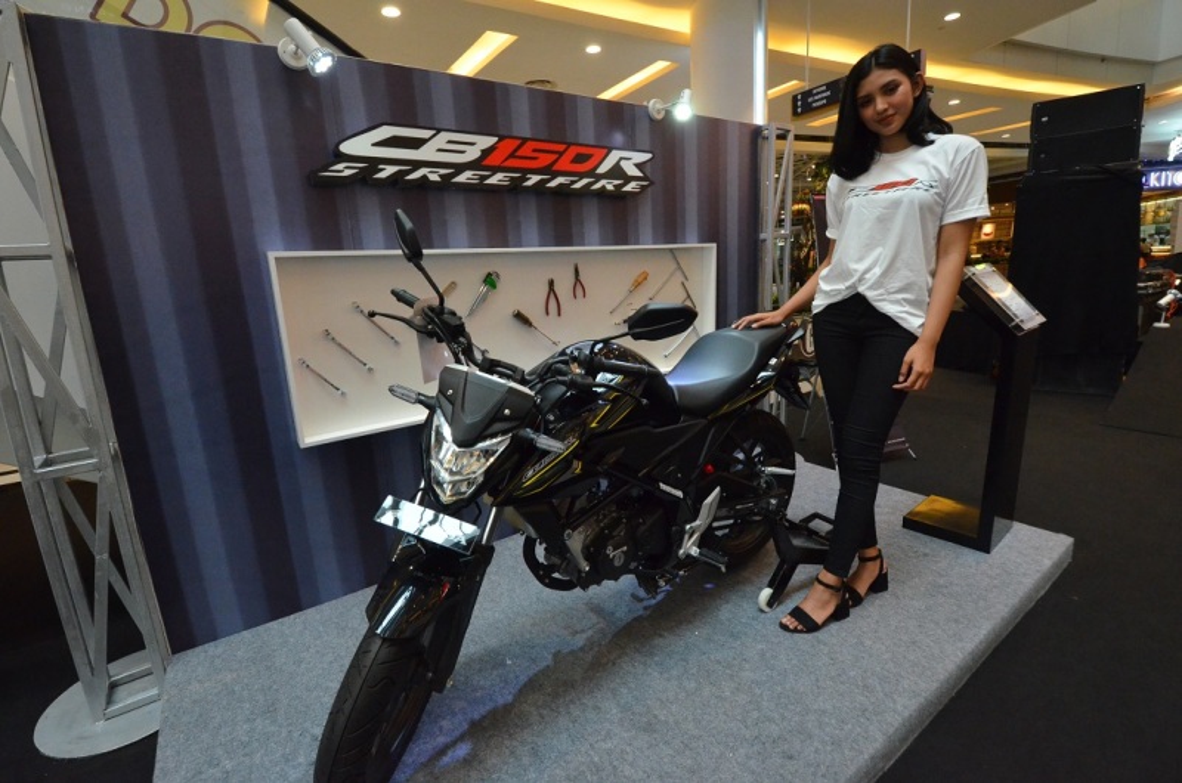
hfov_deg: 100.5
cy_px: 392
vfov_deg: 77.1
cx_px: 591
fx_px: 492
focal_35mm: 15
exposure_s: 1/125
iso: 3200
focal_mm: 10
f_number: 5.6
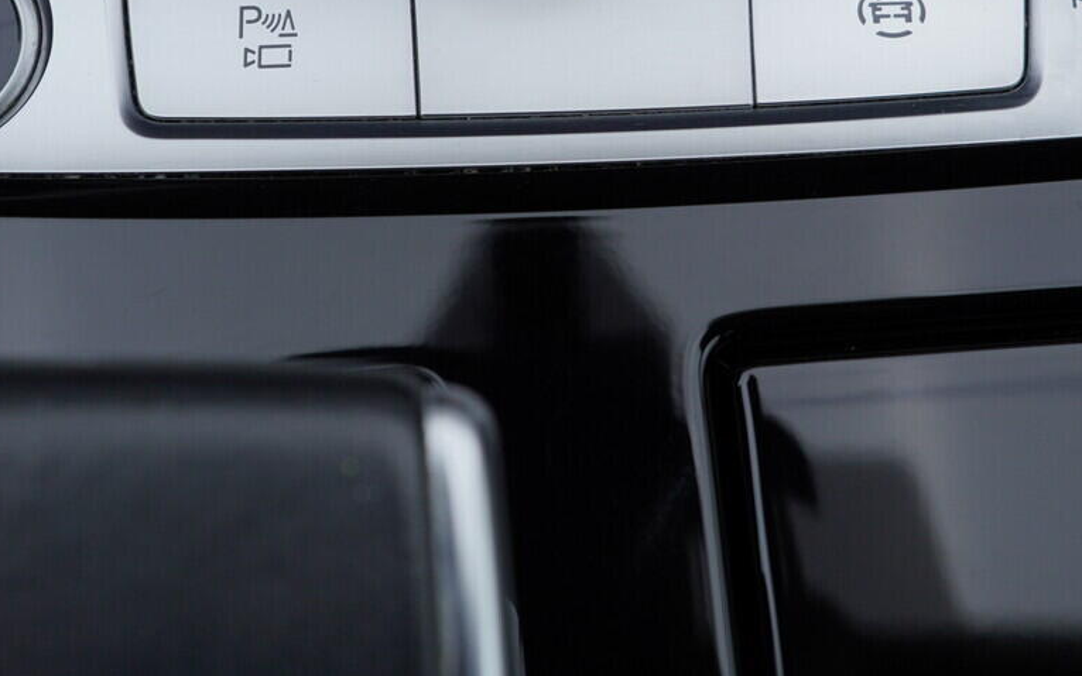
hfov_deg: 29.7
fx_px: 2035
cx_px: 619
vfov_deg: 18.4
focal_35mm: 69
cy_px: 14
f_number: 4.5
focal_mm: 24
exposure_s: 1/100
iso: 125
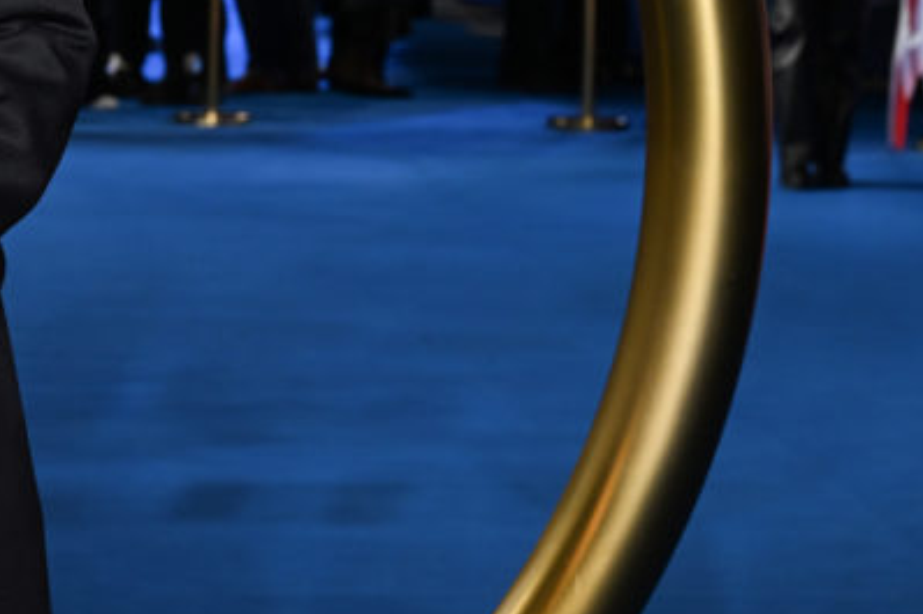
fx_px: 4408
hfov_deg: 11.7
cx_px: -255
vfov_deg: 7.9
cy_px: -90
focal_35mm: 172
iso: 640
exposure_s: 1/250
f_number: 5.6
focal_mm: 60
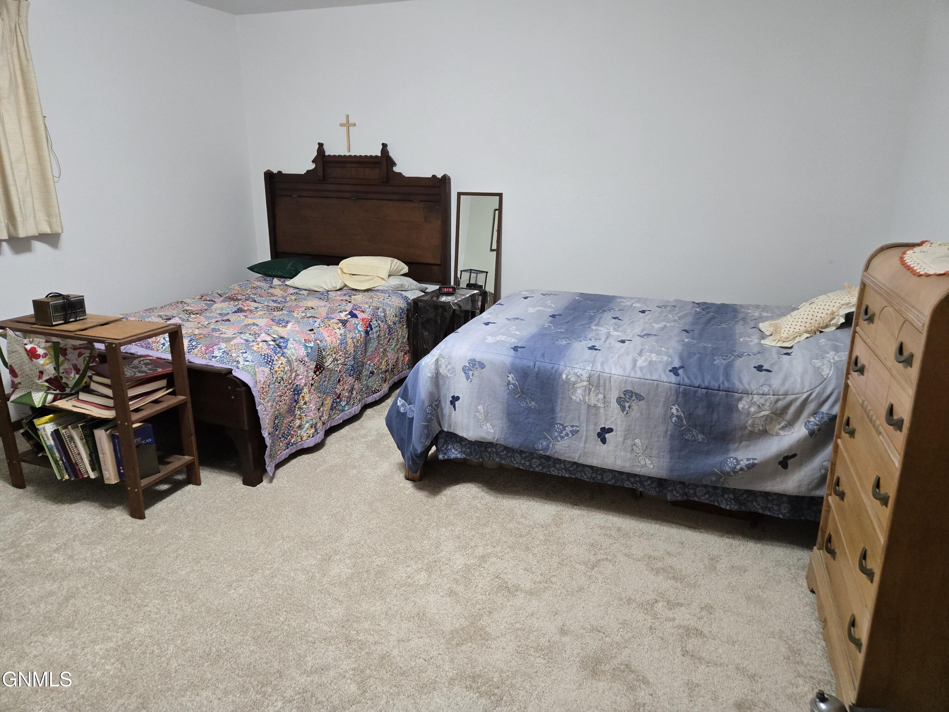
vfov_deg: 58.9
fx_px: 631
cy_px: 356
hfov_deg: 73.9
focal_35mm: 23
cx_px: 474
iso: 640
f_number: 1.8
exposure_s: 1/120
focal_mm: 5.4
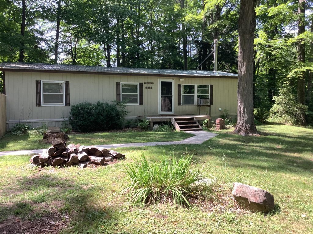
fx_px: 280
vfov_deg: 45.4
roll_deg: +0.1
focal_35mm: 31
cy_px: 117
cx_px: 156
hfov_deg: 58.4
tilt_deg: -3.3
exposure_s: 1/195
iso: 25
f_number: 2.4
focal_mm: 3.3
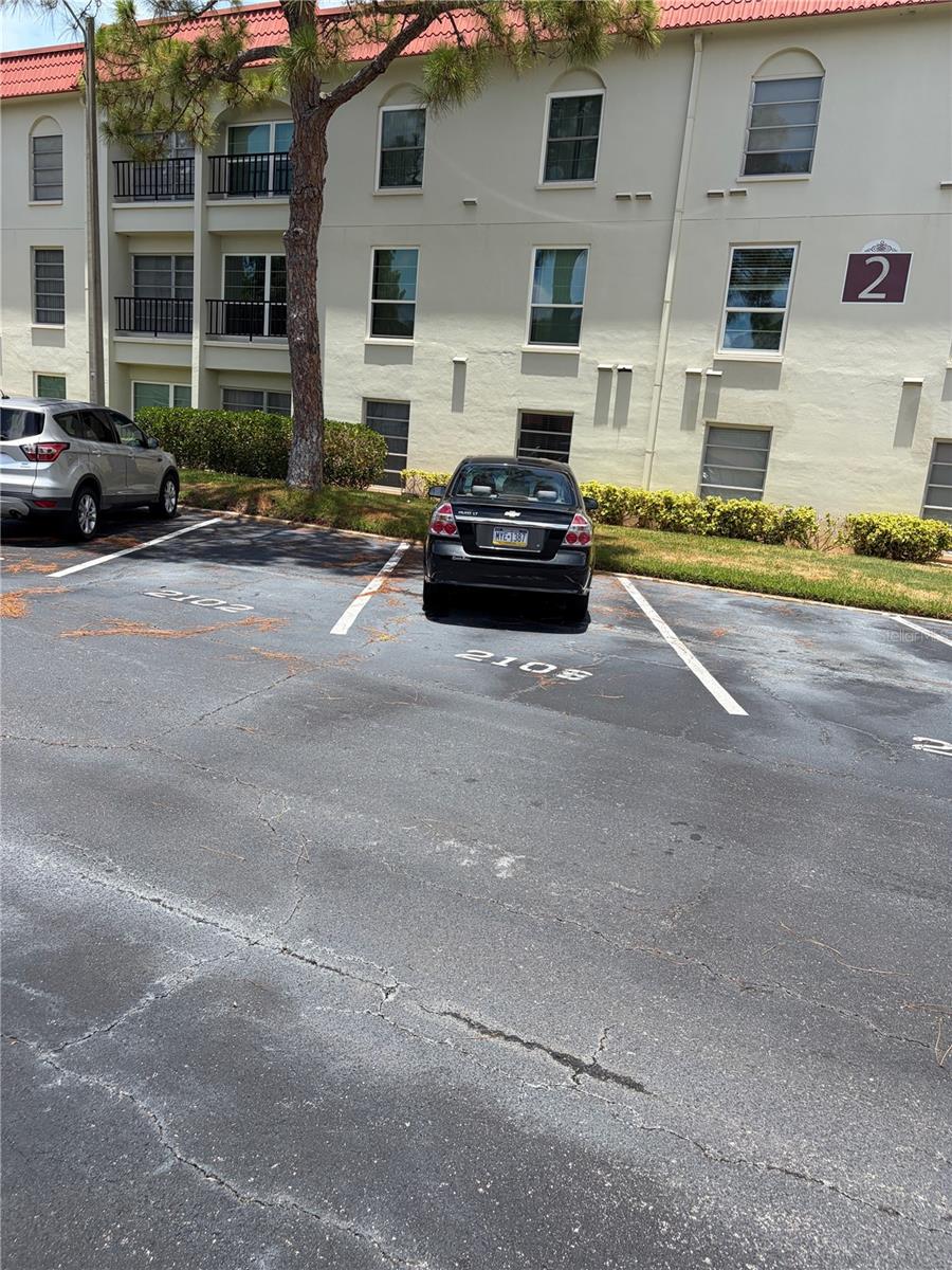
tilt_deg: -12.2
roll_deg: -4.5
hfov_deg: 53.1
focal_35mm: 26
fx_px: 953
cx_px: 476
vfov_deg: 67.3
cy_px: 635
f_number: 1.6
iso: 50
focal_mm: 5.96
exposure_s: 1/3125
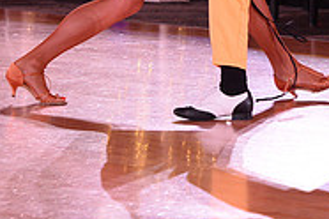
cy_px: -82
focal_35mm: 529
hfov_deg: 3.9
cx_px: 271
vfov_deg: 2.6
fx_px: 4834
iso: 4000
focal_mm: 170
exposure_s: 1/250
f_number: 6.3
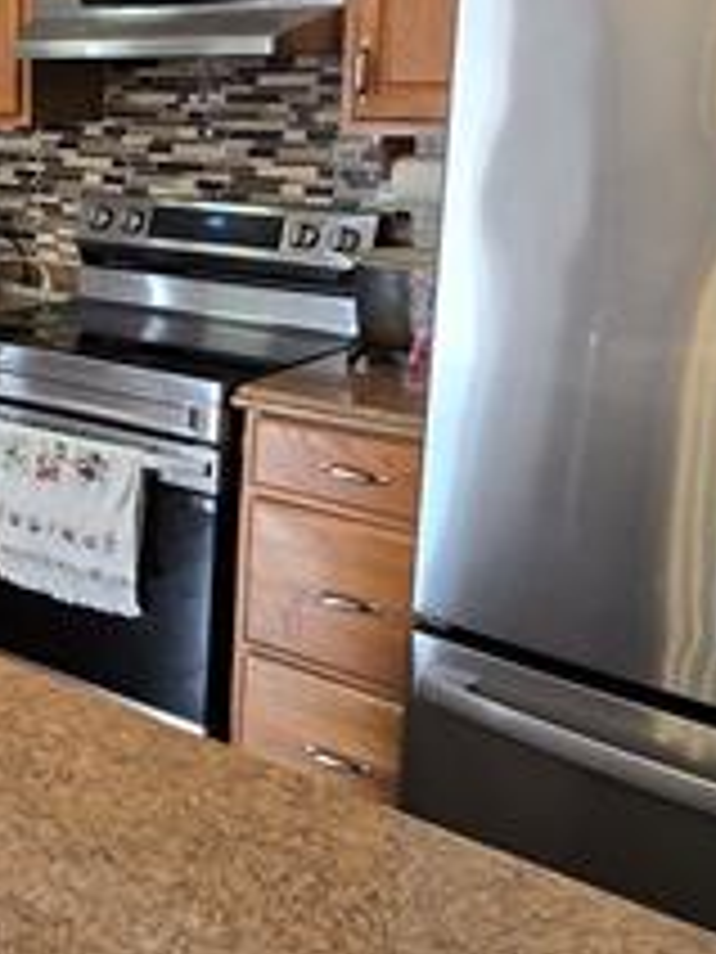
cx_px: -95
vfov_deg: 40.1
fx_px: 1296
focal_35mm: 47
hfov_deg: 27.8
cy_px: 346
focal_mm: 1.7
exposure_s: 1/60
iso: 125
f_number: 2.2
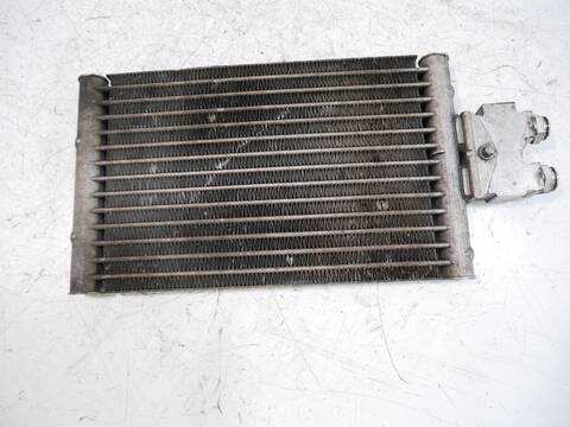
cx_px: 285
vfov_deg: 56.8
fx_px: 395
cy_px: 214
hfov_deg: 71.6
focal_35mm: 24
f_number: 3.5
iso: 1000
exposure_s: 1/60
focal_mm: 12
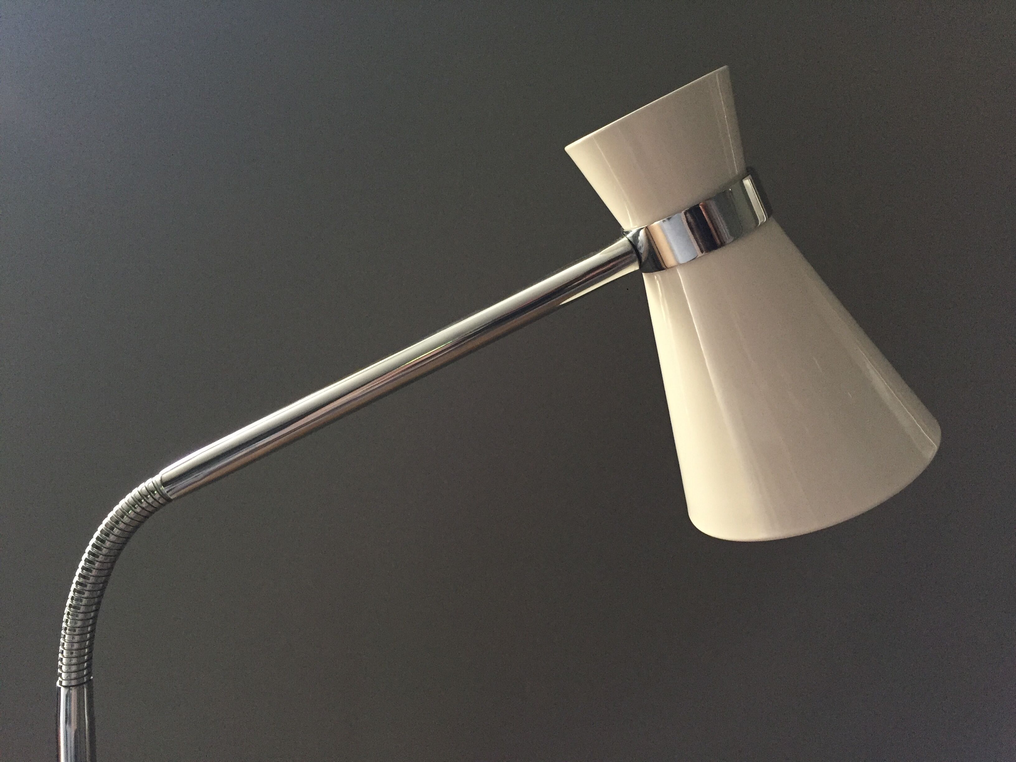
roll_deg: -0.2
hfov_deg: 61.7
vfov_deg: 48.2
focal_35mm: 29
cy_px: 381
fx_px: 851
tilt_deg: -5.7
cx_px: 508
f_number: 2.2
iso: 200
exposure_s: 1/33
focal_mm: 4.15
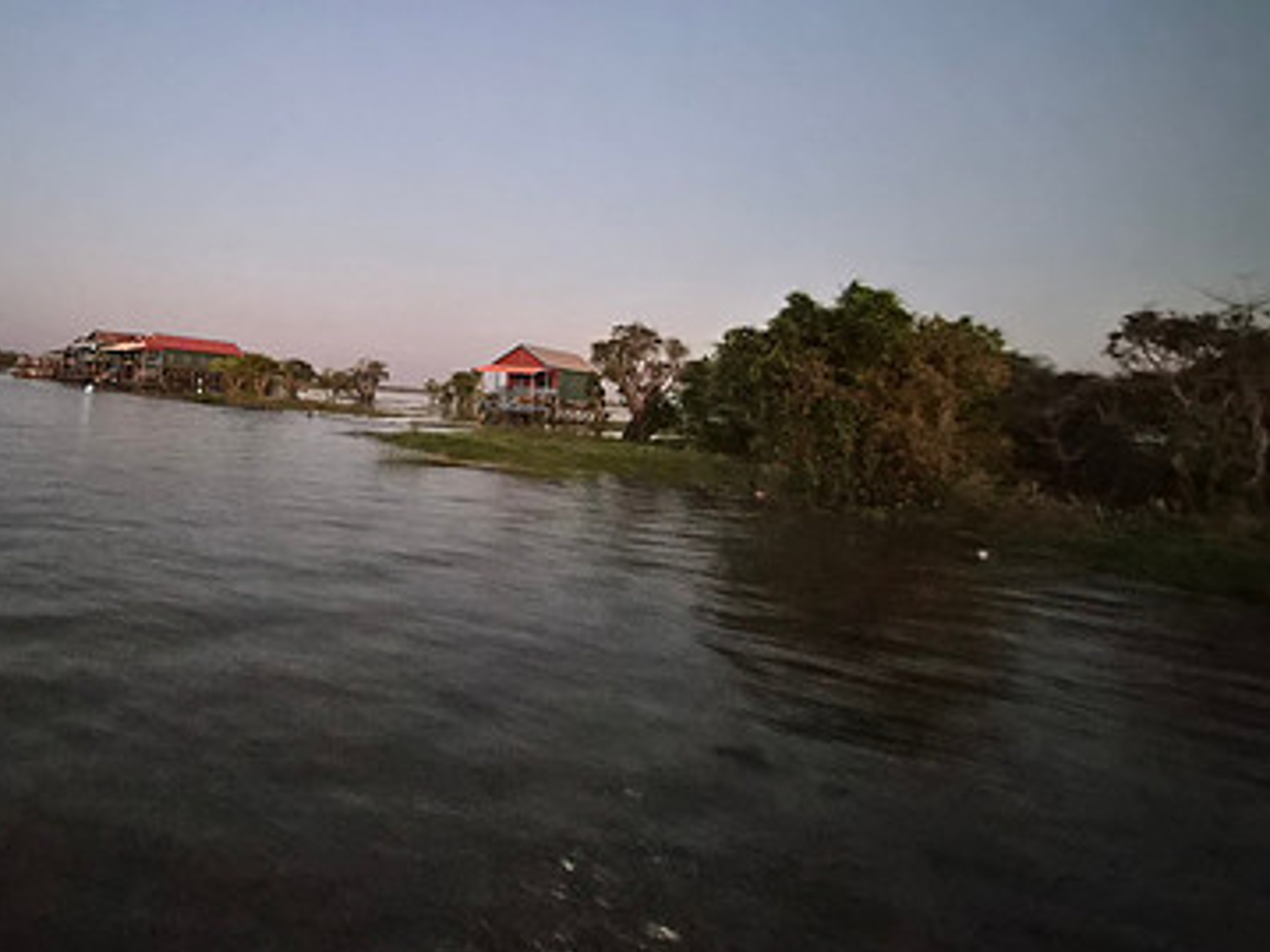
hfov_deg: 76.3
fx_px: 770
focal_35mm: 21
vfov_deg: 61.3
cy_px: 288
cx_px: 414
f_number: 2.2
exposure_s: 1/33
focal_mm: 1.7
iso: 1250
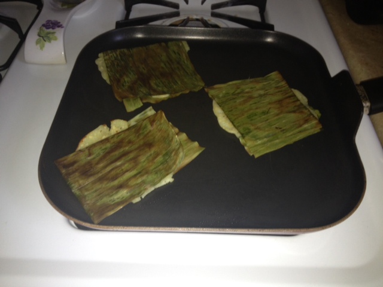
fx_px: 387
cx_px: 192
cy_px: 144
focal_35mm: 35
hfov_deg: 52.6
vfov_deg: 40.7
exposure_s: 1/20
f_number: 2.4
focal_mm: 4.28
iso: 64
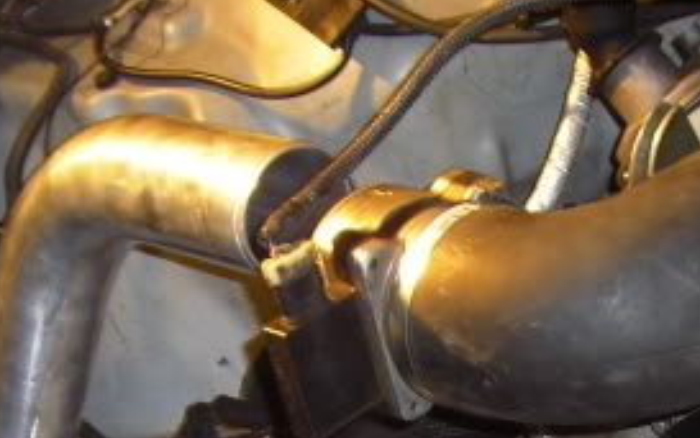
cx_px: 515
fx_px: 2253
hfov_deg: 17.6
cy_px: 720
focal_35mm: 118
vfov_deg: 10.6
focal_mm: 6.2
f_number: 2.7
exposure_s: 1/30
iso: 100
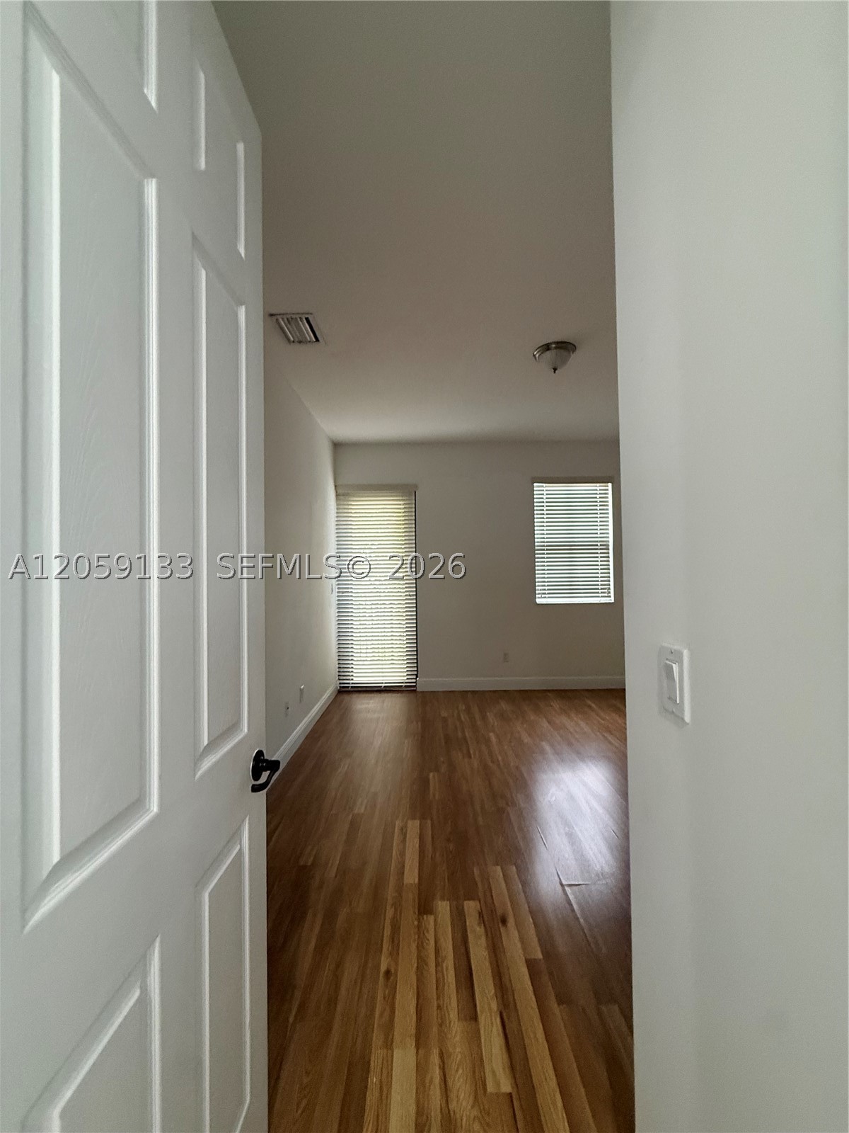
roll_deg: +0.4
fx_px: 458
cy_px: 566
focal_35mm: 14
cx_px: 424
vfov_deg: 102.1
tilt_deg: +2.0
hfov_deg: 85.7
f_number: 2.2
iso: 400
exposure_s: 1/60
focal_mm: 2.22
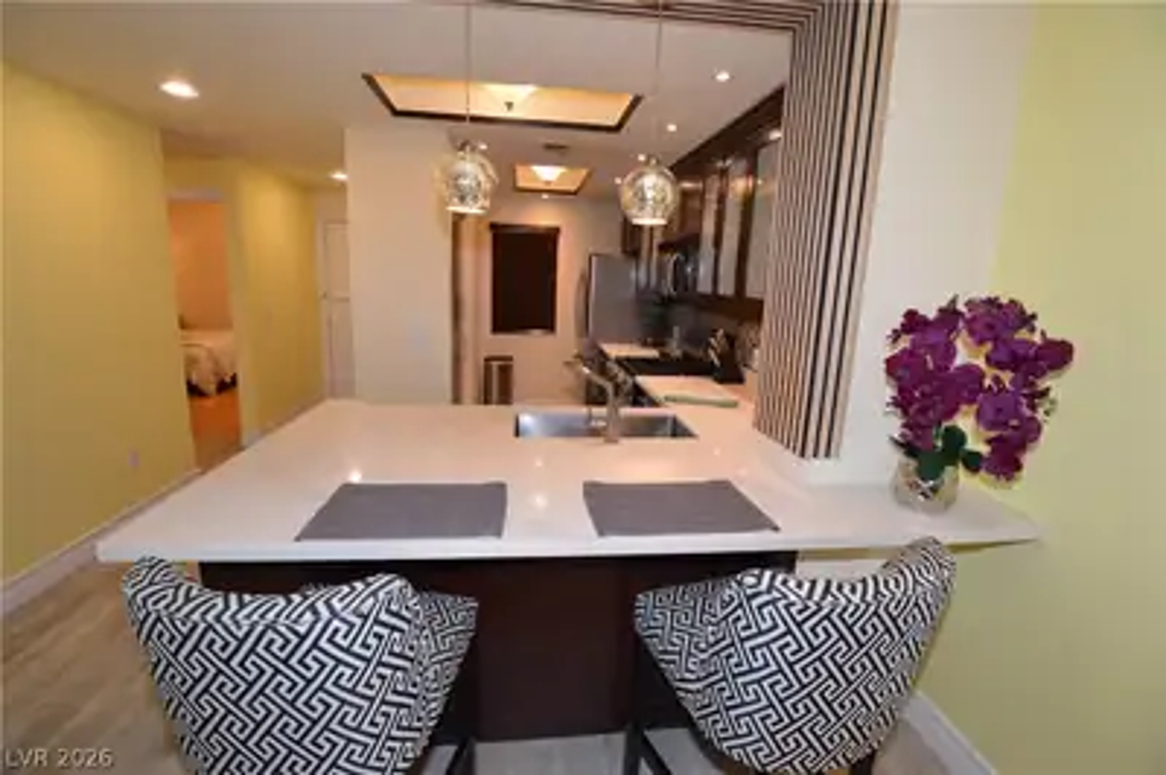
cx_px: 583
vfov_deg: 77.2
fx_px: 485
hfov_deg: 100.4
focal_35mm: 15
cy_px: 388
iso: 400
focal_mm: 10
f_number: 4
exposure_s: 1/60
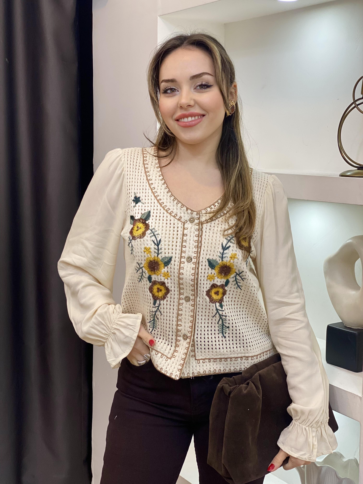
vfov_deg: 36.8
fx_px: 727
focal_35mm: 52
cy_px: 242
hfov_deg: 28.0
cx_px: 182
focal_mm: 6
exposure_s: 1/100
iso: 100
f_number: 2
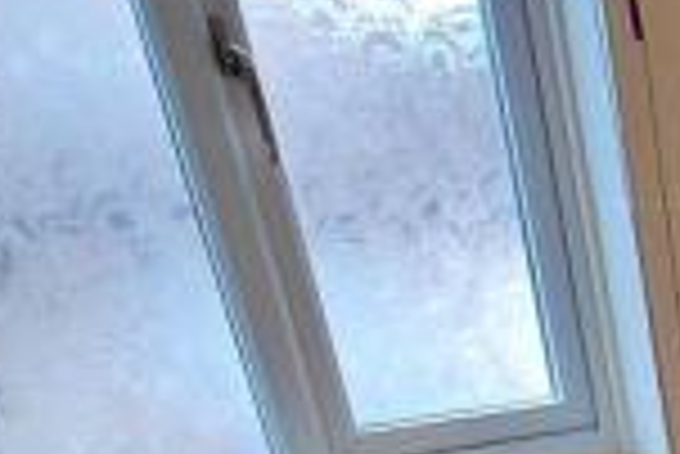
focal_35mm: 65
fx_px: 1229
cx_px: 977
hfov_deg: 24.9
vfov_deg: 16.2
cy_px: 912
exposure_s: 1/80
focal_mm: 10
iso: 800
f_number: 4.5
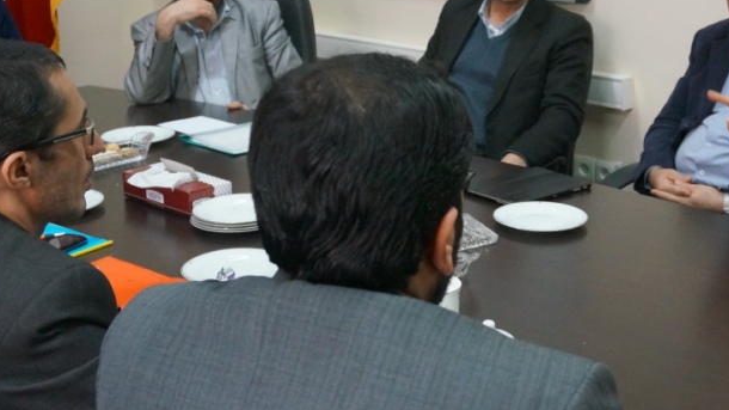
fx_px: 1121
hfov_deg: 35.9
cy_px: 149
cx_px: 434
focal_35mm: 58
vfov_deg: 20.7
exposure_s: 1/80
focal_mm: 22
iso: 3200
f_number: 4
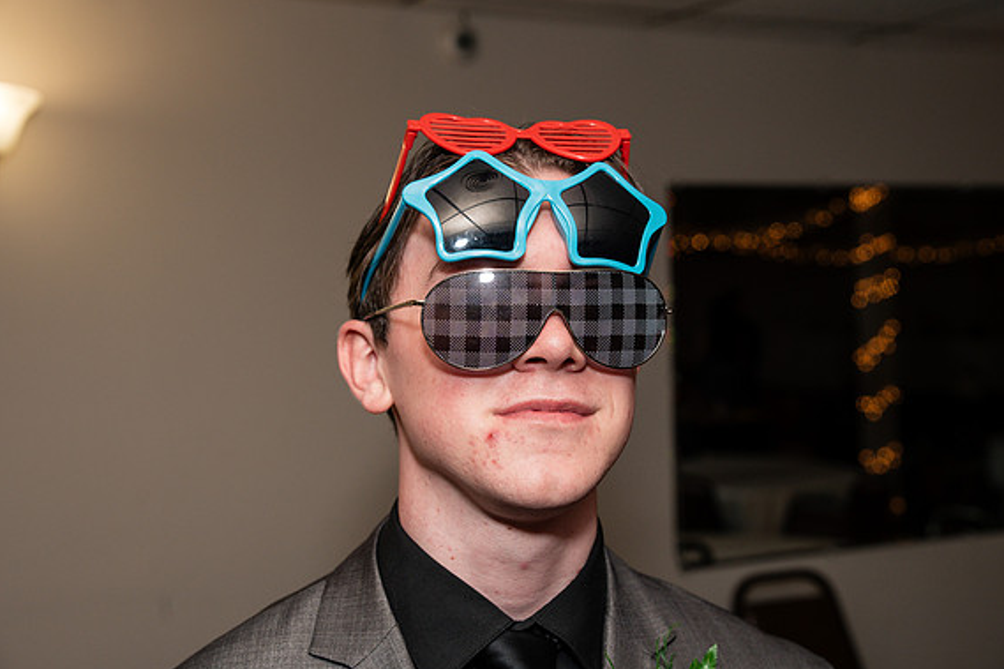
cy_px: 336
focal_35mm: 51
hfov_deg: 38.9
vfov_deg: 26.5
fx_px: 1422
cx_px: 506
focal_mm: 50
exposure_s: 1/250
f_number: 5
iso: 400
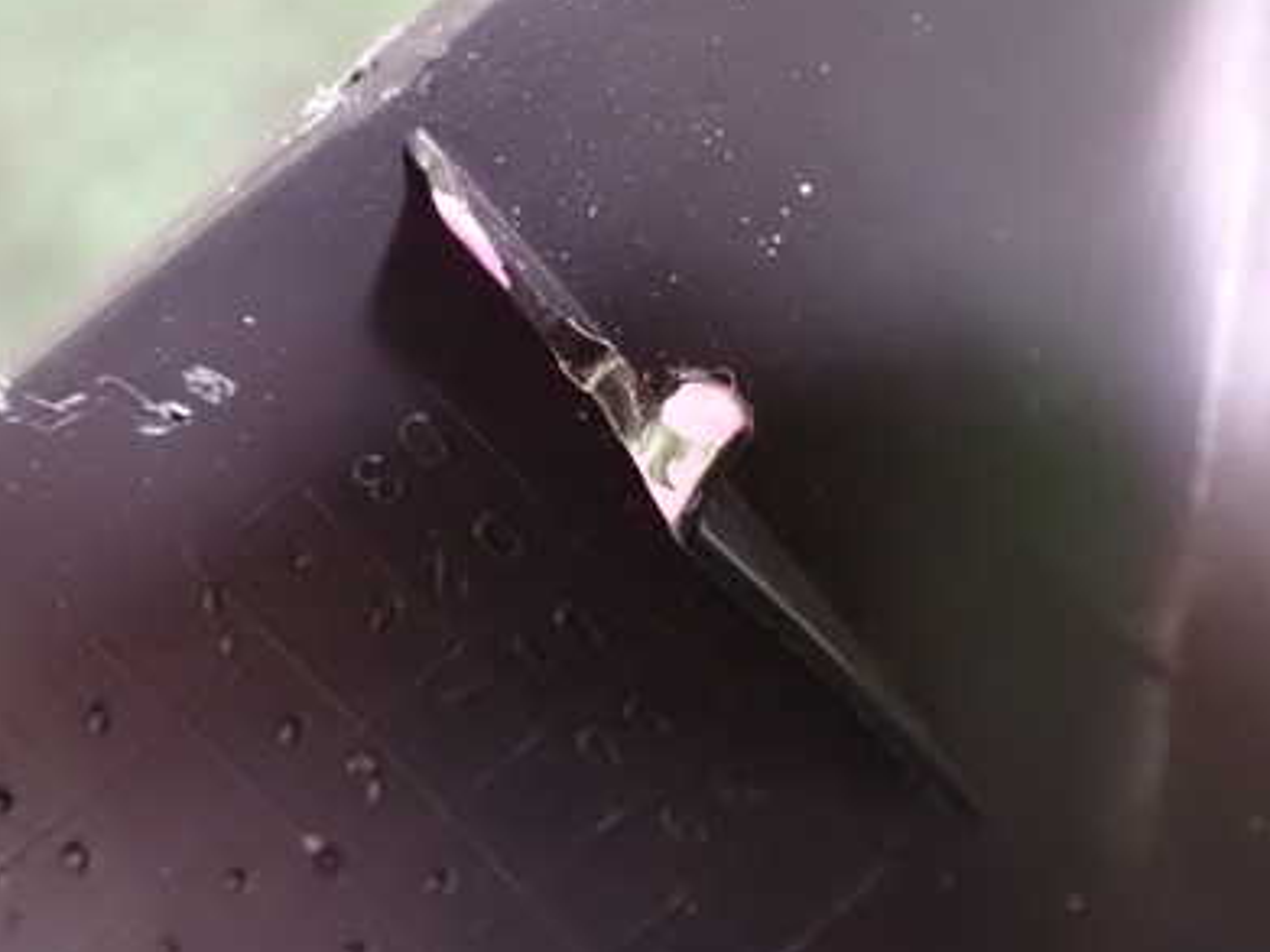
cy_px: 455
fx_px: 1687
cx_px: 637
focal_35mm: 46
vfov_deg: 31.5
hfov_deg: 41.3
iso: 1600
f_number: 2.3
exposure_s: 1/30
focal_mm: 5.4
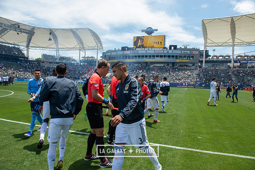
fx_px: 170
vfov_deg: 53.2
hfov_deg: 73.7
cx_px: 128
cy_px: 85
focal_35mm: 24
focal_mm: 24
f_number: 5.6
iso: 200
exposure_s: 1/640
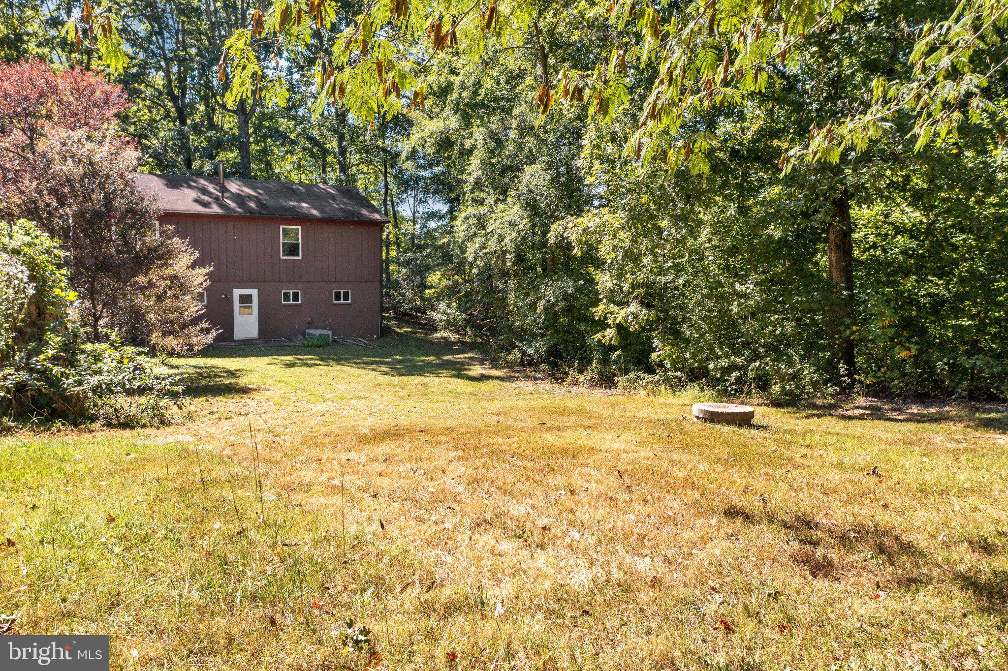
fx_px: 784
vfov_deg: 46.4
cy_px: 336
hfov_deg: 65.5
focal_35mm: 28
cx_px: 504
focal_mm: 10.26
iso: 100
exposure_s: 1/80
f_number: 5
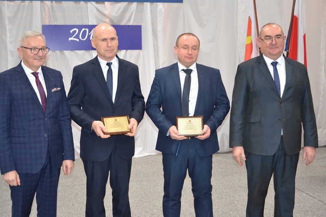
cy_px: 108
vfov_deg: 25.7
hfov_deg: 37.9
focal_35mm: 52
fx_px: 475
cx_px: 163
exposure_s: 1/60
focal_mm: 35
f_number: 4.5
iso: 1600
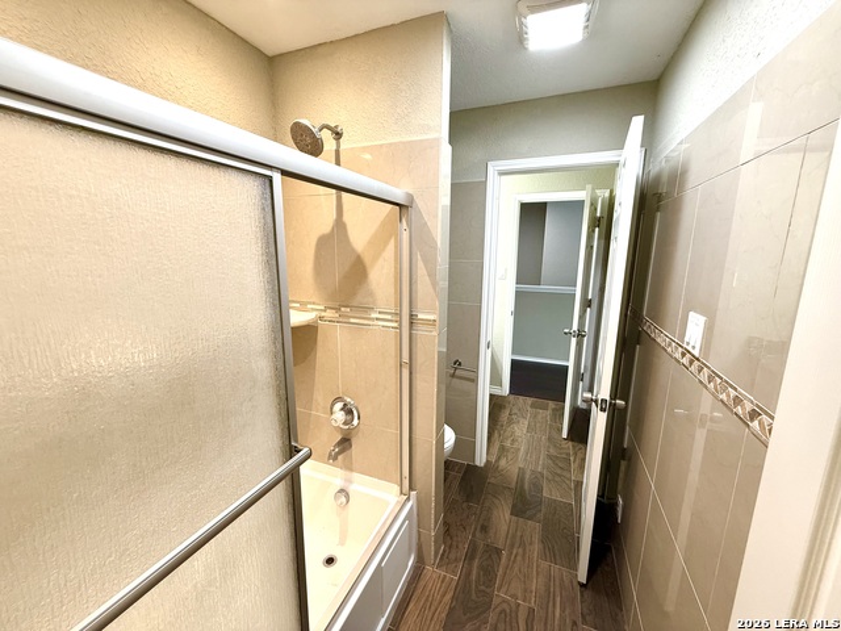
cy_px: 316
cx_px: 420
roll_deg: -1.1
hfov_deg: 102.1
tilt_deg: -10.7
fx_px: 340
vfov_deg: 85.7
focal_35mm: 14
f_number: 2.2
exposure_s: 1/60
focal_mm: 2.22
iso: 200
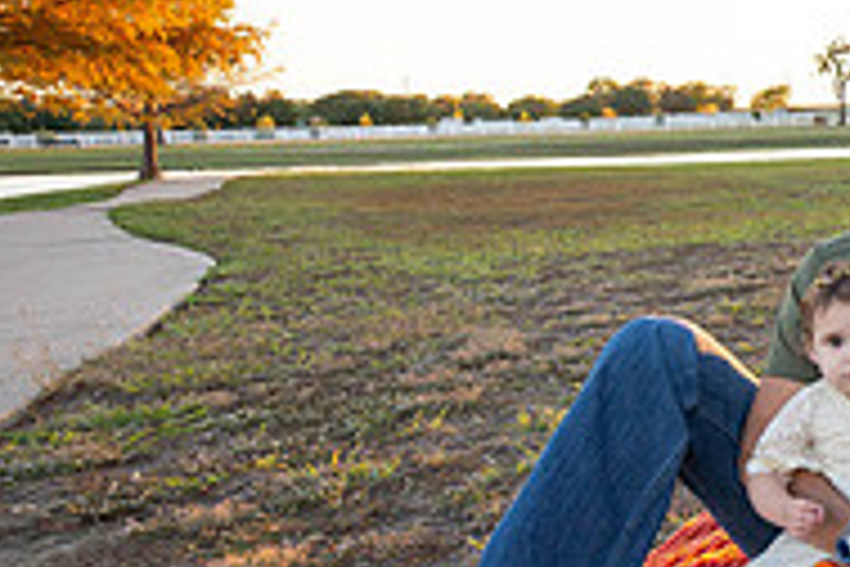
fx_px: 1015
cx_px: 1210
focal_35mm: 43
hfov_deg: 30.5
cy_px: 232
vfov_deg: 31.1
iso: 500
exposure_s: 1/800
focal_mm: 14
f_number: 3.2
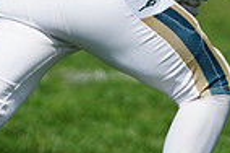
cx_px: 160
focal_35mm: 1229
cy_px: -46
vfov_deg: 1.1
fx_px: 7834
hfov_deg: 1.7
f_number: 2.8
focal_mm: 300
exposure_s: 1/8000
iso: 400
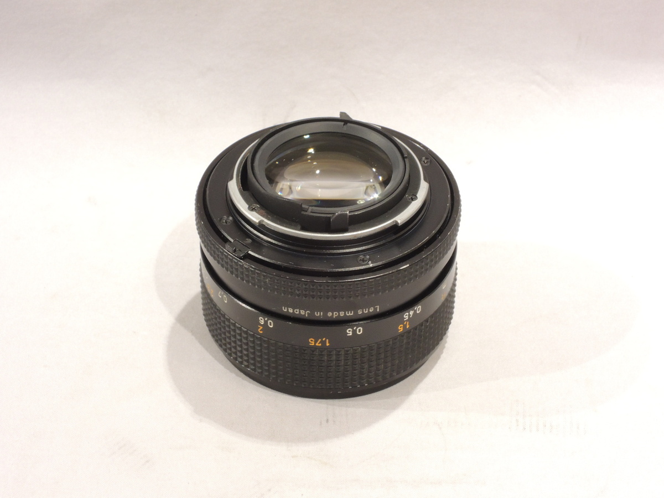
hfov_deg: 25.3
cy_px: 249
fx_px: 1477
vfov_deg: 19.1
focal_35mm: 77
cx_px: 332
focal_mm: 13.8
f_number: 7.5
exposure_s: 1/25
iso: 500
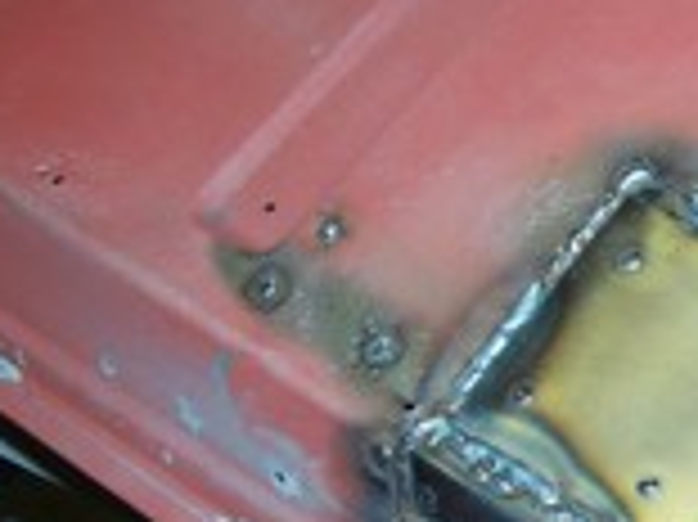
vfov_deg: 14.9
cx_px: 887
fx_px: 1975
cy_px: 495
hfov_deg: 18.7
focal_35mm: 98
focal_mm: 6.3
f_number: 2.8
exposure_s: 1/60
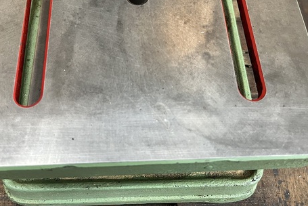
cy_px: 45
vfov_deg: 34.2
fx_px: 325
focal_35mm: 38
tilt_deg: -61.3
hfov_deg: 50.6
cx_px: 139
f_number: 1.6
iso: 250
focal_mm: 5.1
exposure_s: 1/60
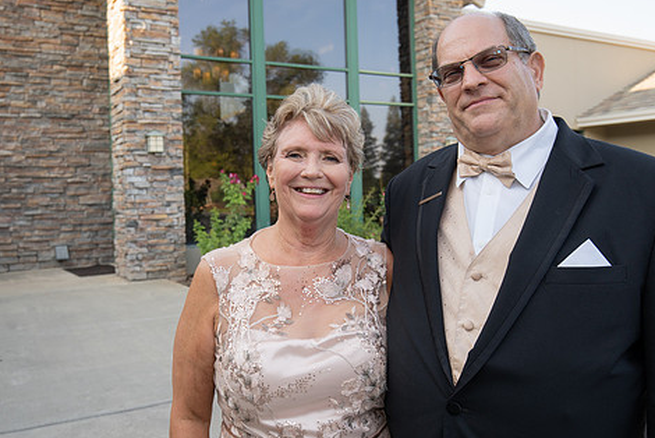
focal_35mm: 34
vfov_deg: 38.8
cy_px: 182
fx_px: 619
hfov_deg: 55.6
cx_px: 291
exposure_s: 1/250
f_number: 5.6
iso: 320
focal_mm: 23
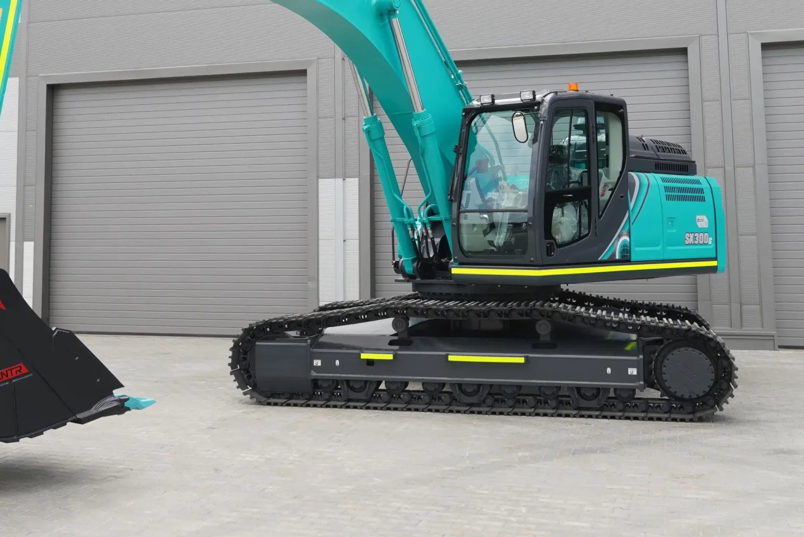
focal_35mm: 52
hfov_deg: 37.8
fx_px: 1158
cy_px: 125
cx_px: 258
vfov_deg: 25.7
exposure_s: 1/125
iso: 100
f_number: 3.5
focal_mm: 21
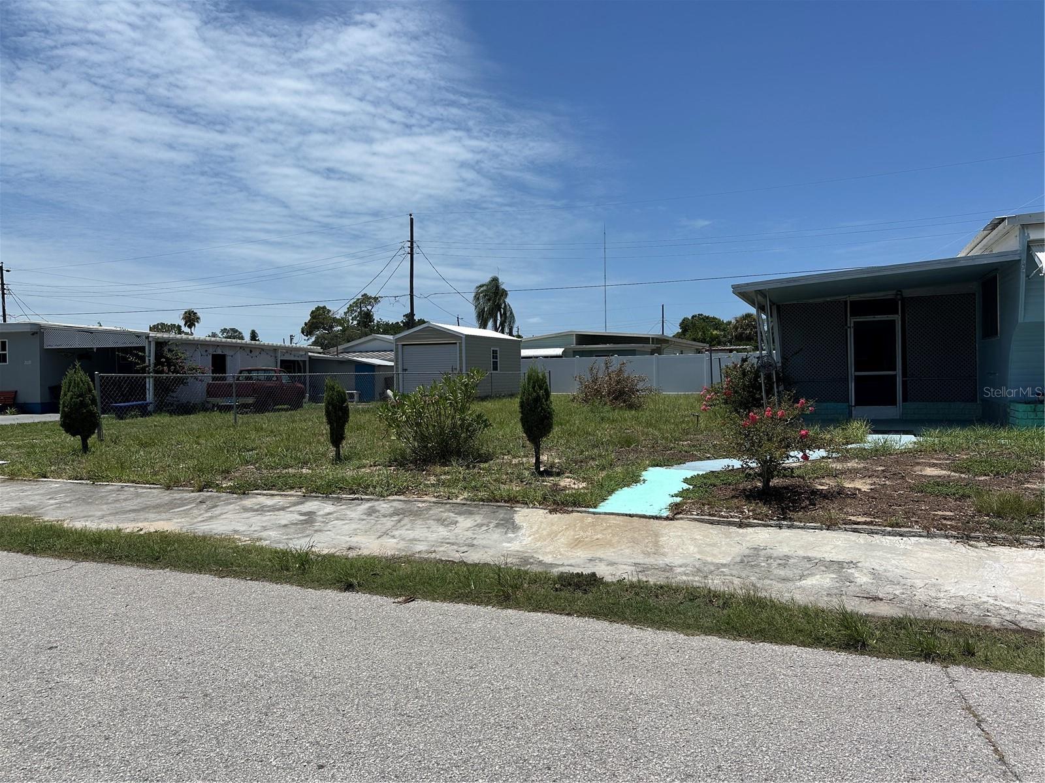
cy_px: 392
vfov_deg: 56.8
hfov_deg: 71.6
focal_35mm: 24
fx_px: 725
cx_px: 522
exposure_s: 1/8197
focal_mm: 6.86
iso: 80
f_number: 1.78
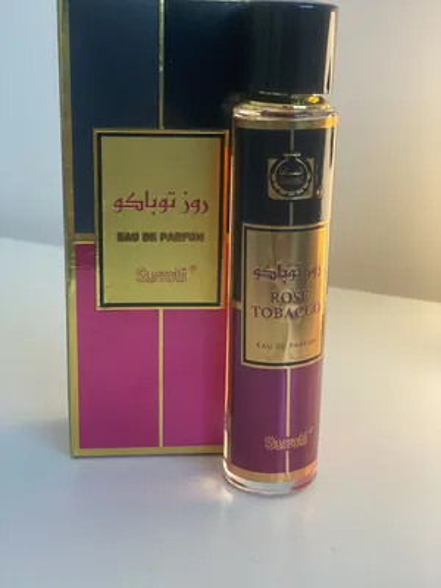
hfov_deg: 28.0
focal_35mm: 52
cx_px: 220
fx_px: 883
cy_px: 294
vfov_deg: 36.8
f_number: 2
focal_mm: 6
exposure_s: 1/77
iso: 250
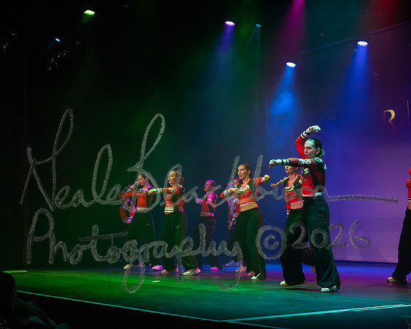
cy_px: 164
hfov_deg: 33.3
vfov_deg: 27.0
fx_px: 685
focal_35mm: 56
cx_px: 177
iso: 6400
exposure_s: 1/400
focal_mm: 50
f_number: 5
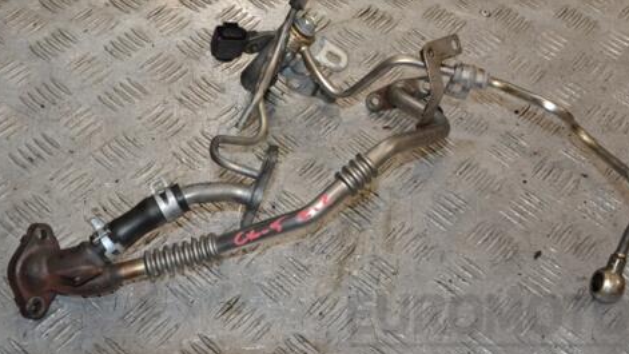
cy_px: 136
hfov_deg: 37.2
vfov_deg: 21.4
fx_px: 934
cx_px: 322
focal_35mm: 56
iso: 800
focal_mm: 28
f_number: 7.1
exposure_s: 1/200
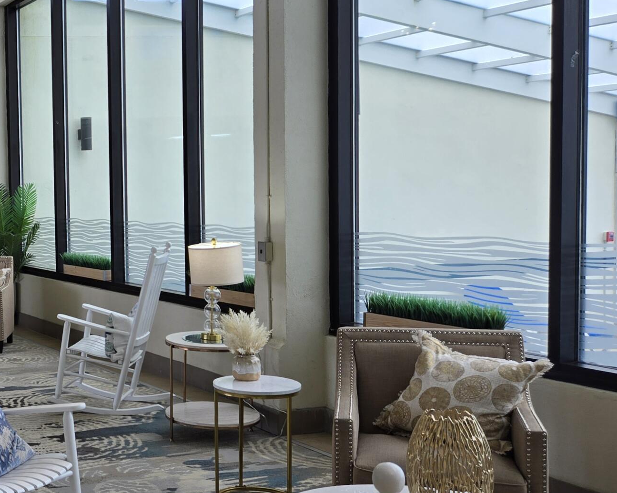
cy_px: 235
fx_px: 950
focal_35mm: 52
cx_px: -69
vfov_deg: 29.1
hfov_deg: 31.7
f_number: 1.8
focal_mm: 5.4
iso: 25
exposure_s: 1/131
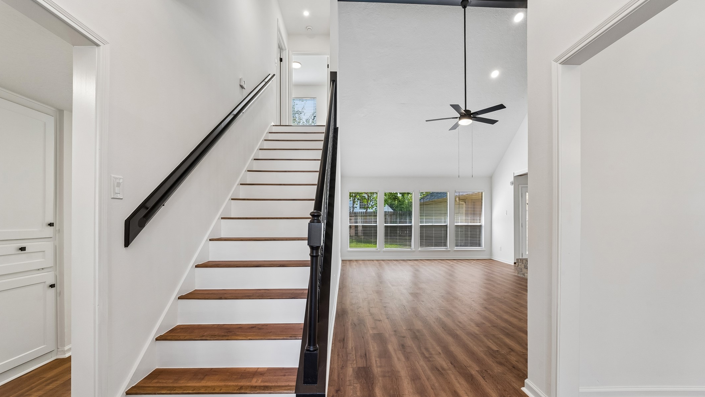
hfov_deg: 103.0
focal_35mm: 15
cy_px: 216
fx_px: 280
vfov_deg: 70.4
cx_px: 347
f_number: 10
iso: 640
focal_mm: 14
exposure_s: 1/15
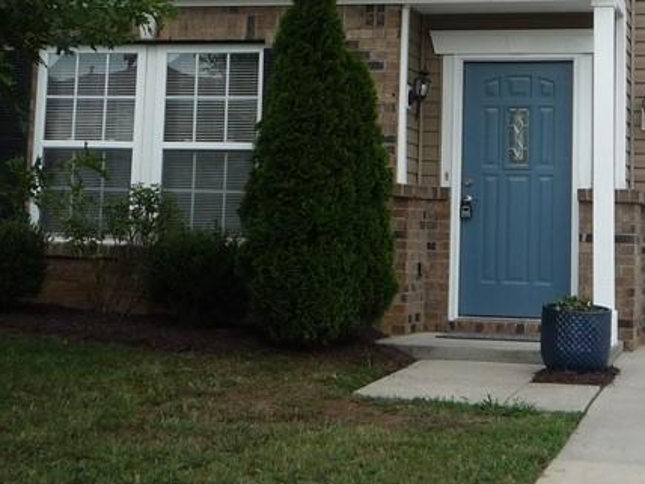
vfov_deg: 18.3
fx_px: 1472
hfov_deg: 24.6
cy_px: 24
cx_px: 408
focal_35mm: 79
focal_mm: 5.2
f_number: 4
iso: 100
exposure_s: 1/400
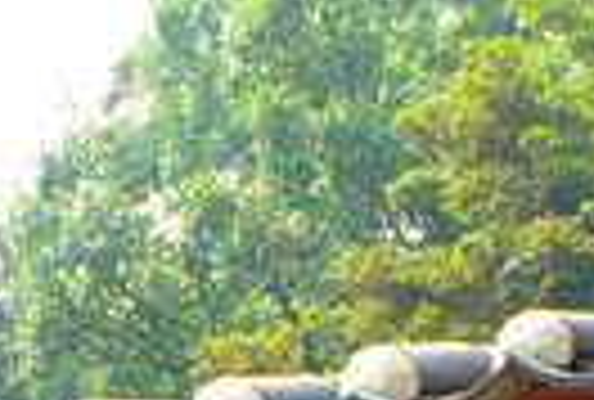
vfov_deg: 5.9
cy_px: 1047
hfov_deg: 9.1
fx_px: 3676
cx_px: -119
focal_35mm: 222
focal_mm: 28
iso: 100
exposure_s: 1/90
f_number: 4.8
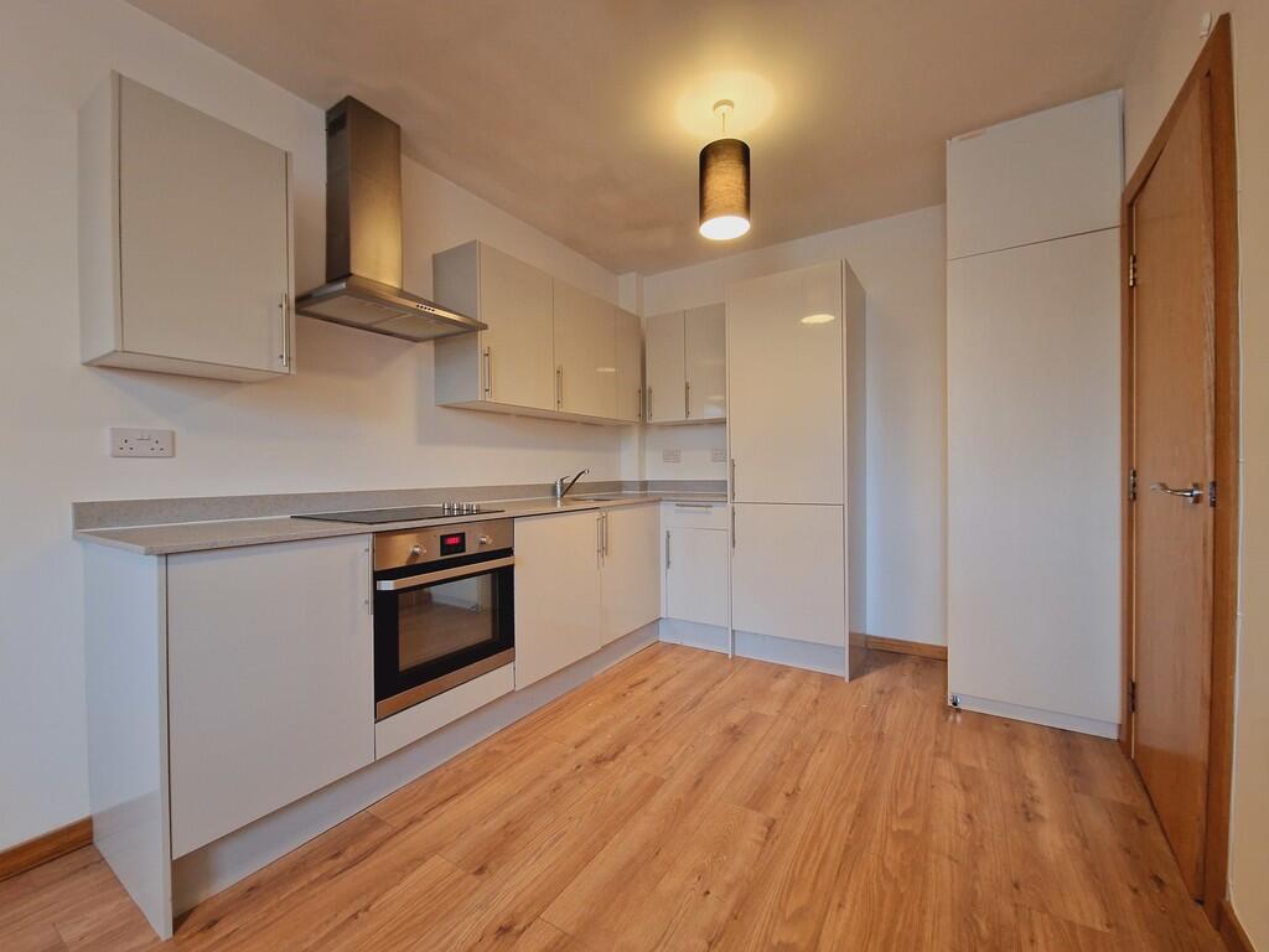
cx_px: 634
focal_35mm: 13
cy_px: 476
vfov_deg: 89.9
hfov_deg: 106.2
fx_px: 477
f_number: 2.2
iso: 500
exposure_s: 1/33
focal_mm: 2.2
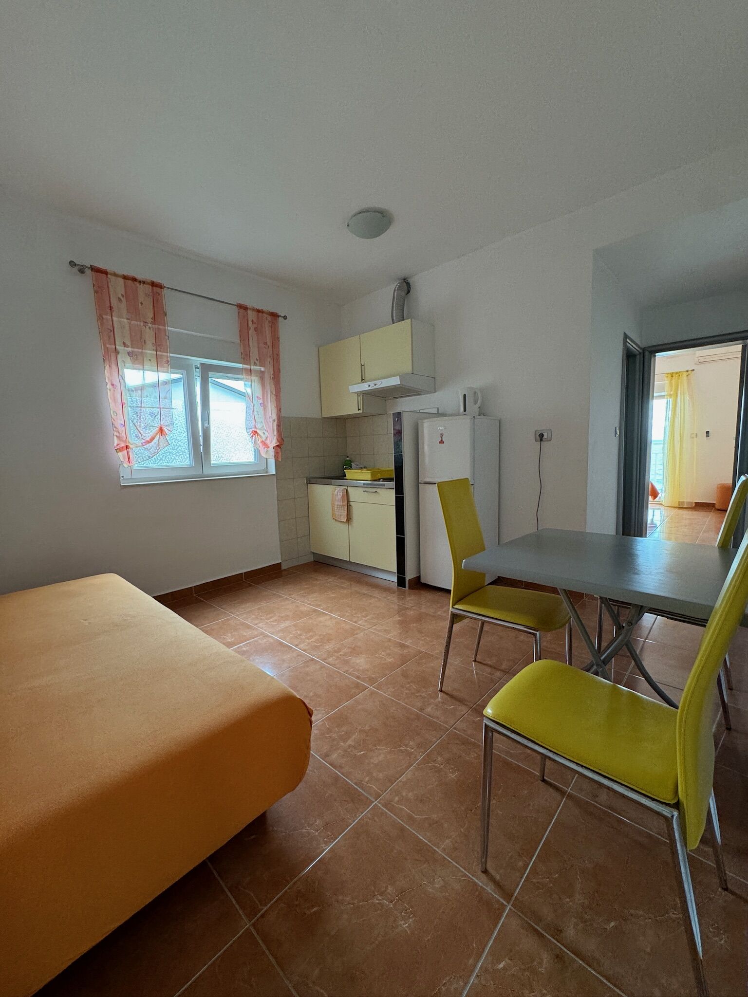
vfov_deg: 102.1
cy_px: 498
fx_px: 403
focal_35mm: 14
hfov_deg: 85.7
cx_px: 374
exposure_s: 1/99
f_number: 2.2
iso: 250
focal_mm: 2.22
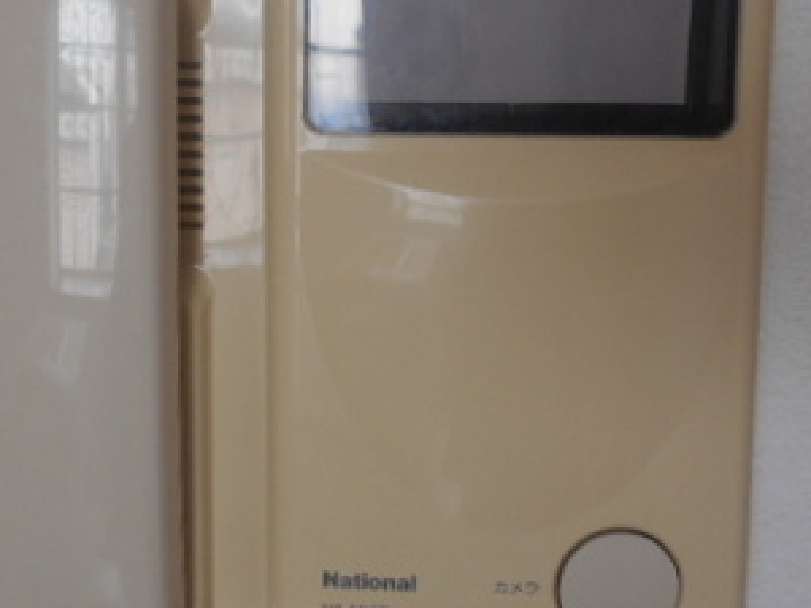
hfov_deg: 36.8
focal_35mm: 52
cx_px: 357
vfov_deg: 27.9
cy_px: 216
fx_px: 1218
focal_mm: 4.6
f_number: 3.2
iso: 80
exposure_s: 1/30
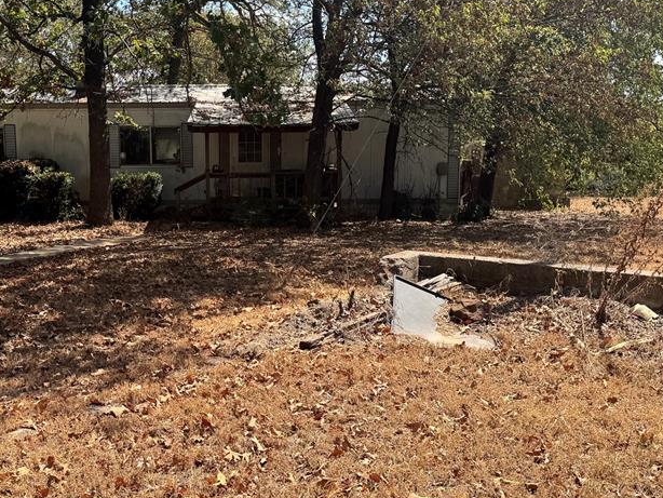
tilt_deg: -6.3
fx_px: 766
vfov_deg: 35.9
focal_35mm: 40
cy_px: 213
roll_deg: +1.1
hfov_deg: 46.1
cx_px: 224
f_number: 1.78
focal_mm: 6.76
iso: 80
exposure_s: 1/2105
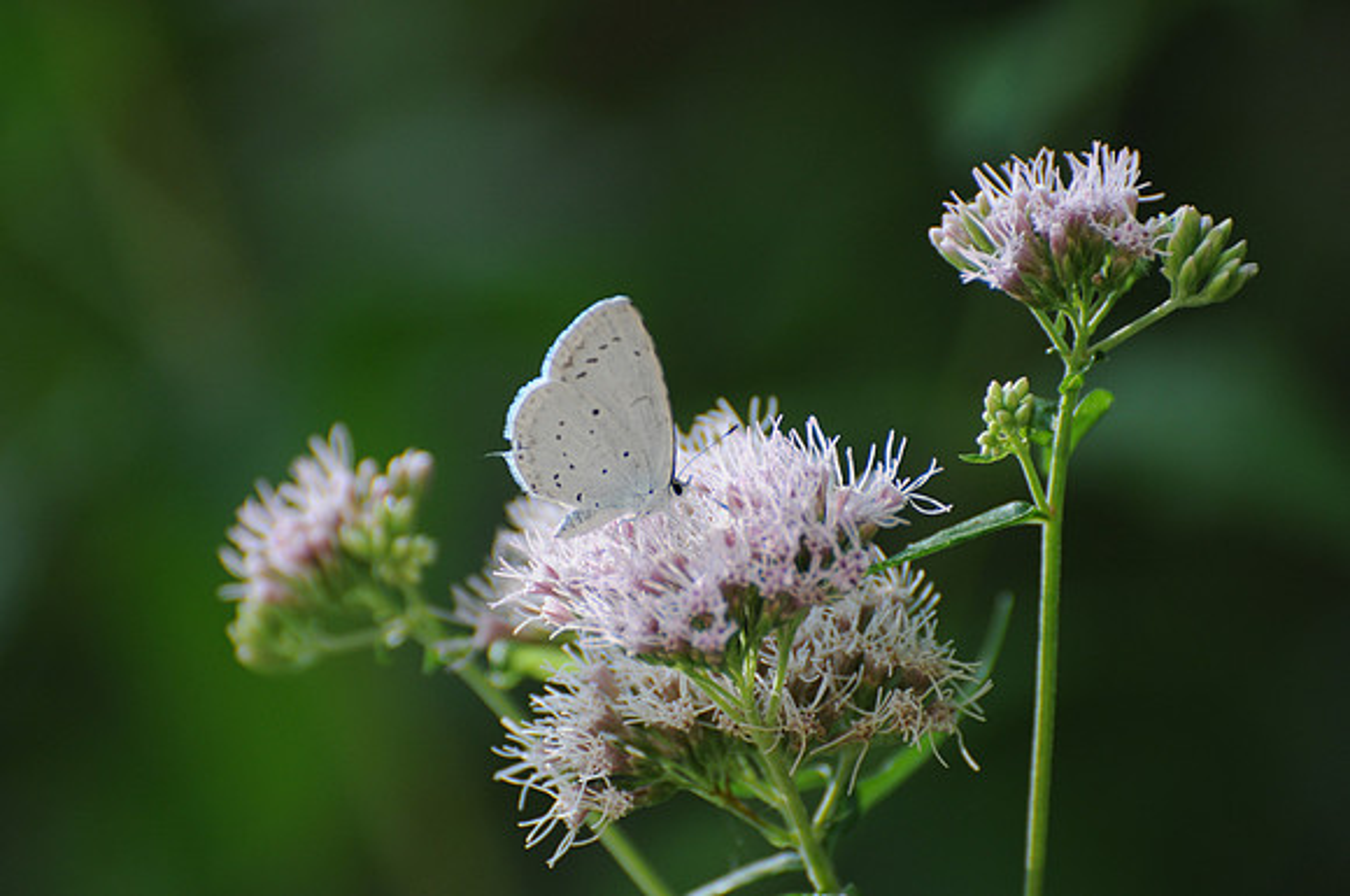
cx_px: 675
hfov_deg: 5.7
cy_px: 448
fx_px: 13481
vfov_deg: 3.8
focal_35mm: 360
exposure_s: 1/160
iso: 320
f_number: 6.3
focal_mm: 240
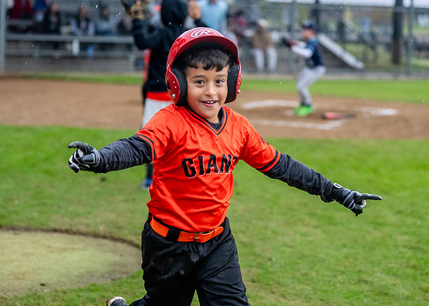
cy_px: 124
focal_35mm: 95
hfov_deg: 21.0
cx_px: 202
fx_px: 1159
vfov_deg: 15.0
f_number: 2.8
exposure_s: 1/1000
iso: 1600
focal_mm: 70
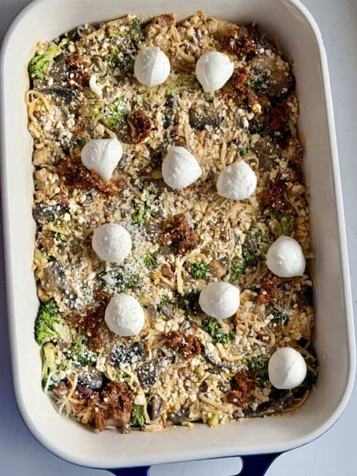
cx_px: 188
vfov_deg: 34.3
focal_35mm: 56
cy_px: 219
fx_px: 770
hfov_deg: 26.1
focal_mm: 6.8
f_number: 1.8
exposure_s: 1/121
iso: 50
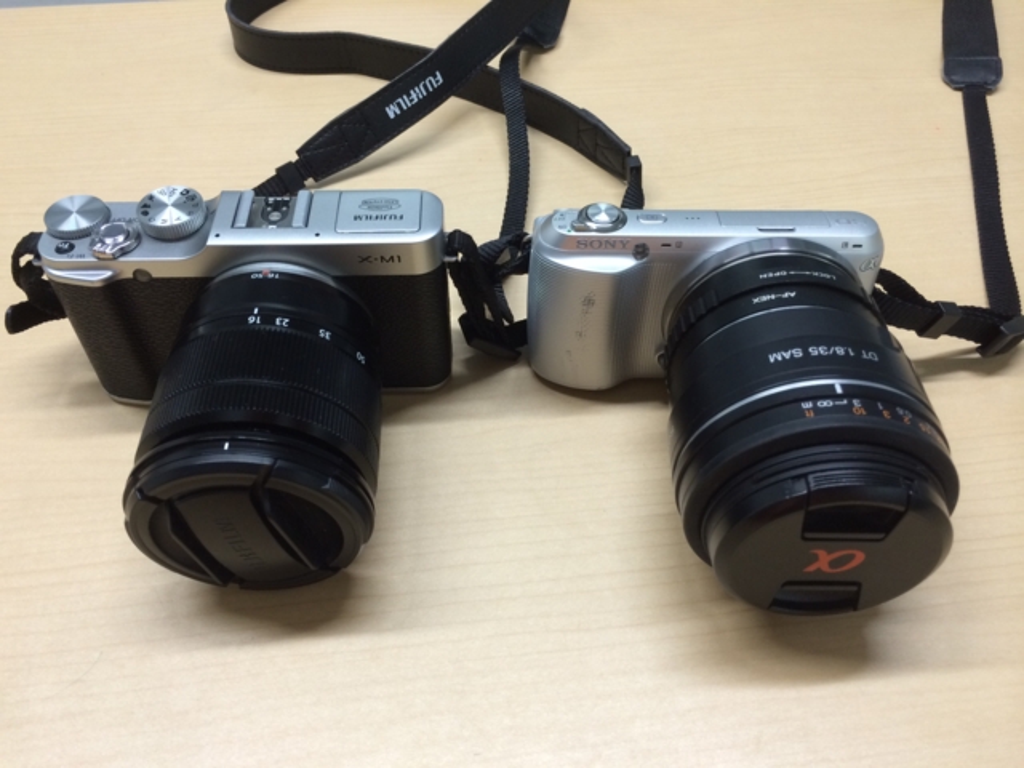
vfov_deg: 46.8
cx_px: 512
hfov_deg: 60.0
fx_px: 887
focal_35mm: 30
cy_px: 384
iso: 125
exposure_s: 1/30
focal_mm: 4.12
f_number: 2.2
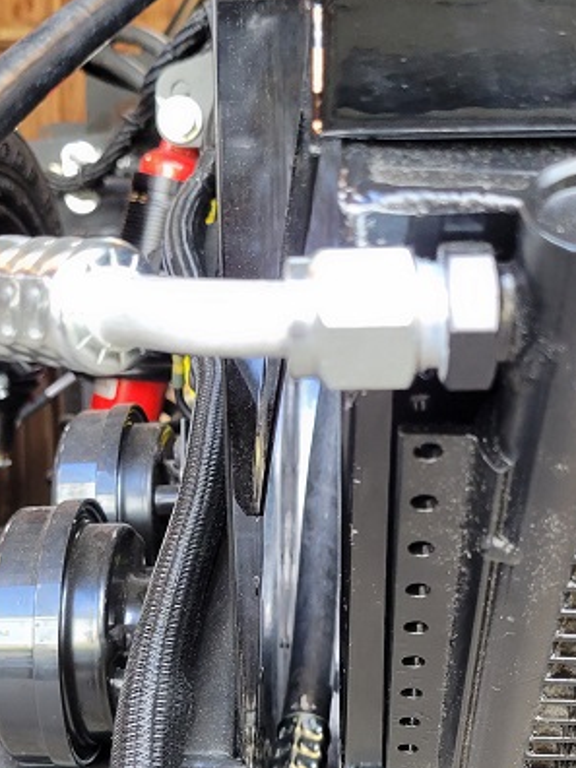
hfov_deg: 27.5
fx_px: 1176
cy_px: 490
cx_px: 288
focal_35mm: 53
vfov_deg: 35.9
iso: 250
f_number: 1.8
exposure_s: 1/120
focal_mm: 5.4
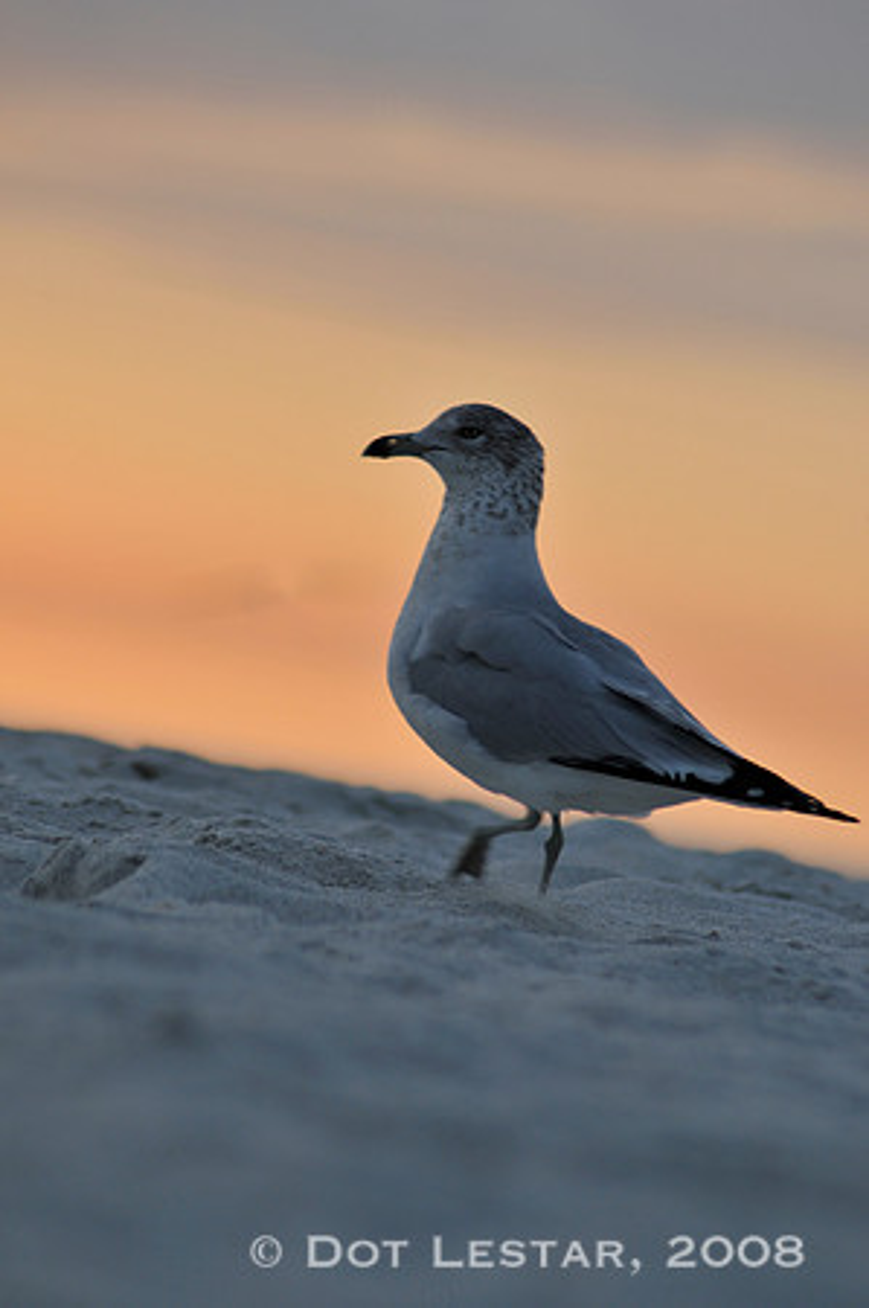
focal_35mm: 315
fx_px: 11431
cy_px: 654
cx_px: 434
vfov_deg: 6.5
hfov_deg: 4.4
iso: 200
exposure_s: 1/250
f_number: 8
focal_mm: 210
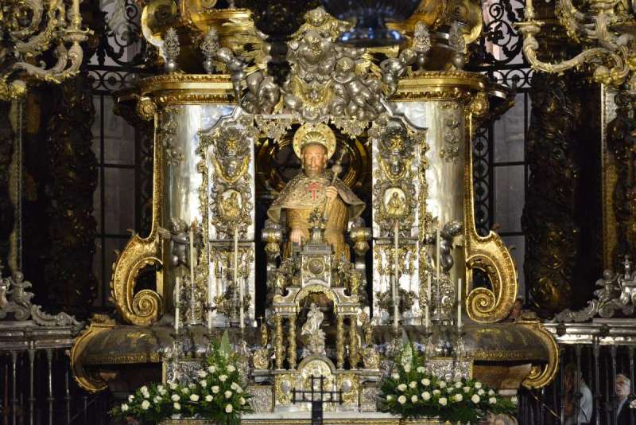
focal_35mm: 200
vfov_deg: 6.9
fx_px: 3534
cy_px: 212
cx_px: 318
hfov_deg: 10.3
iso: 4500
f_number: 8
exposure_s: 1/60
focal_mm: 200
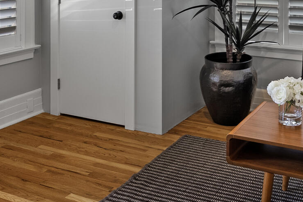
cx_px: 191
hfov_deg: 36.6
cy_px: -36
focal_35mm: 54
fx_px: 455
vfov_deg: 23.1
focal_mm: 16
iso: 200
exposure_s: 2.5
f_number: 8
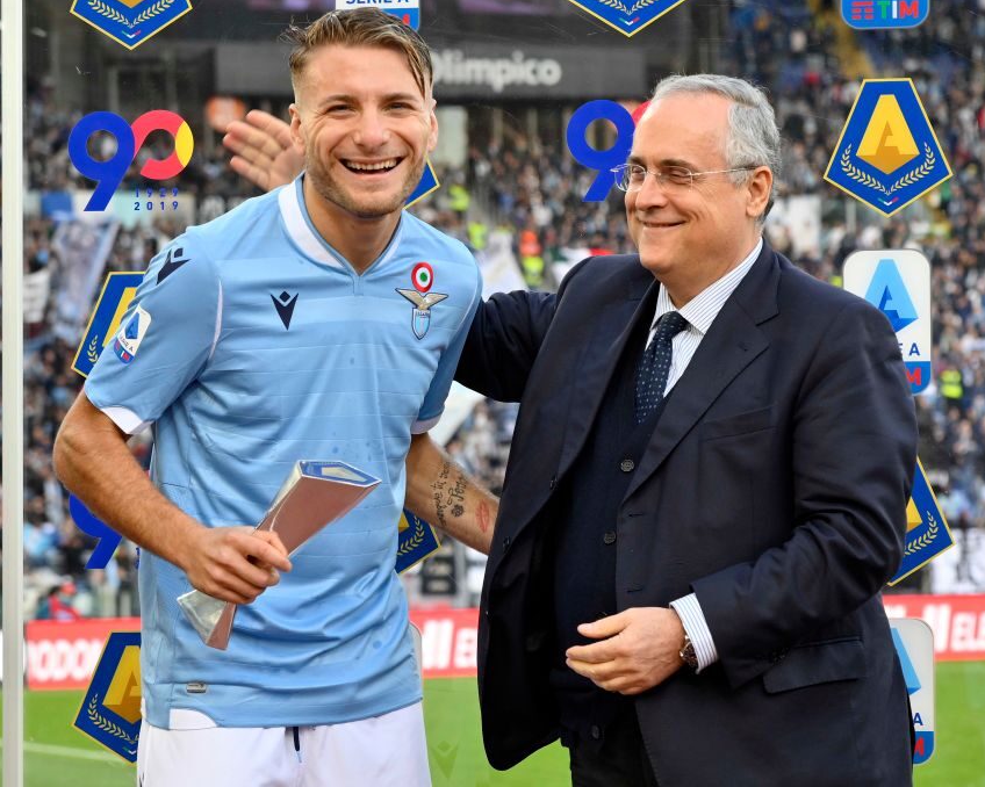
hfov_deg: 17.3
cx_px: 531
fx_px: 3235
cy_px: 393
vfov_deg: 13.9
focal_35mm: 111
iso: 640
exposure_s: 1/320
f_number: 5.6
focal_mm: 98
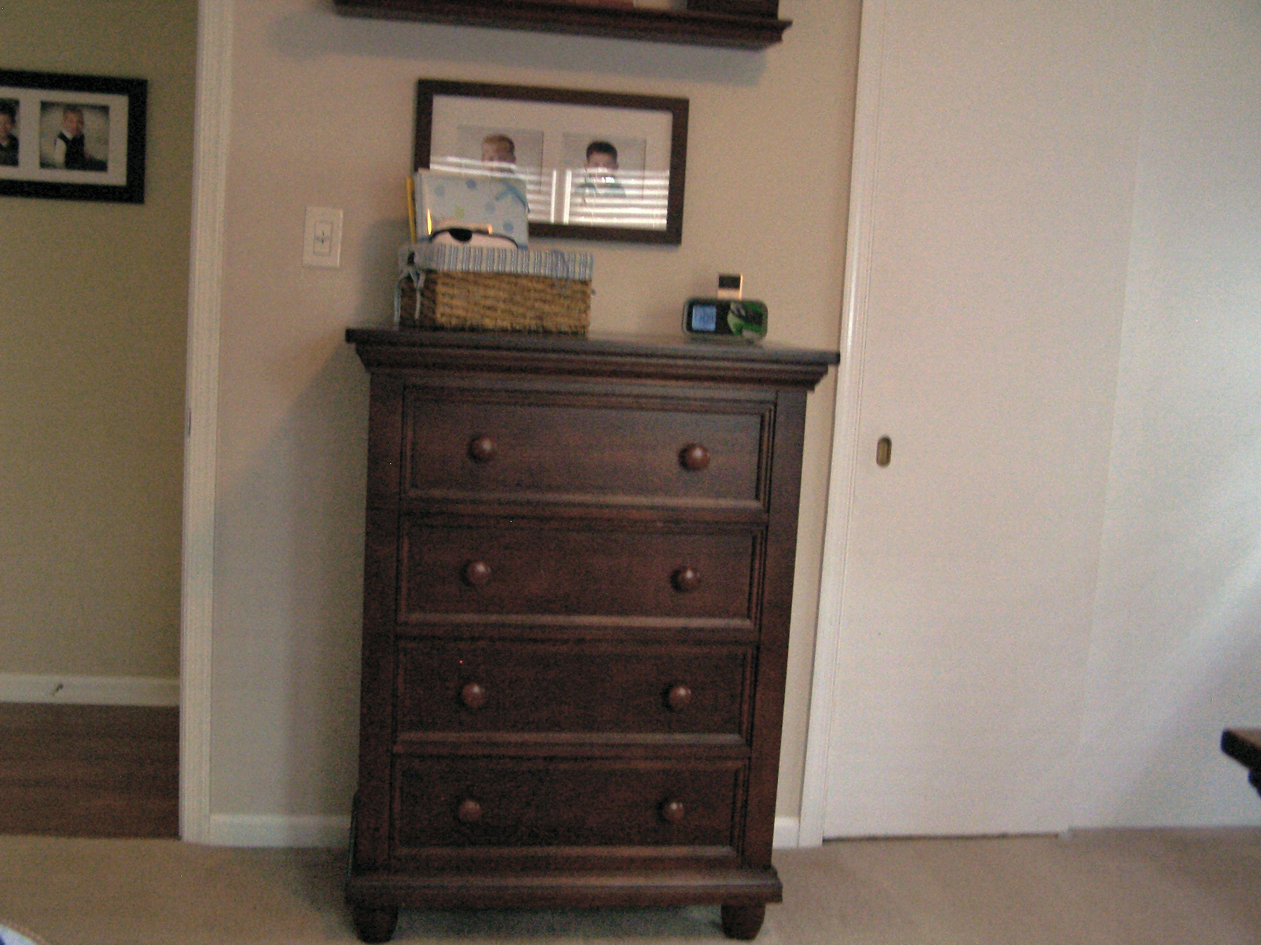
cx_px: 630
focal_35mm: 38
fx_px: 1384
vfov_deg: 37.7
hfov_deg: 49.0
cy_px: 472
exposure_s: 1/8
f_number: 2.8
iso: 140
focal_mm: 6.3
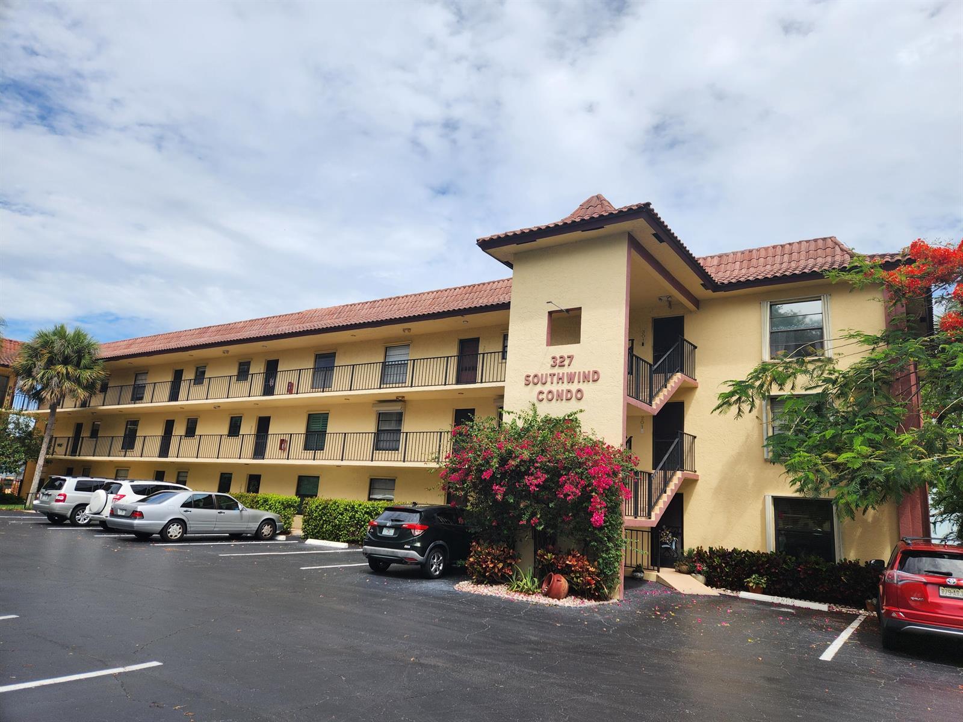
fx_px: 640
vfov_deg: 58.9
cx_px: 482
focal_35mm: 23
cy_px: 361
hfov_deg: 73.9
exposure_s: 1/2240
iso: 20
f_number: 1.8
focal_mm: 5.4
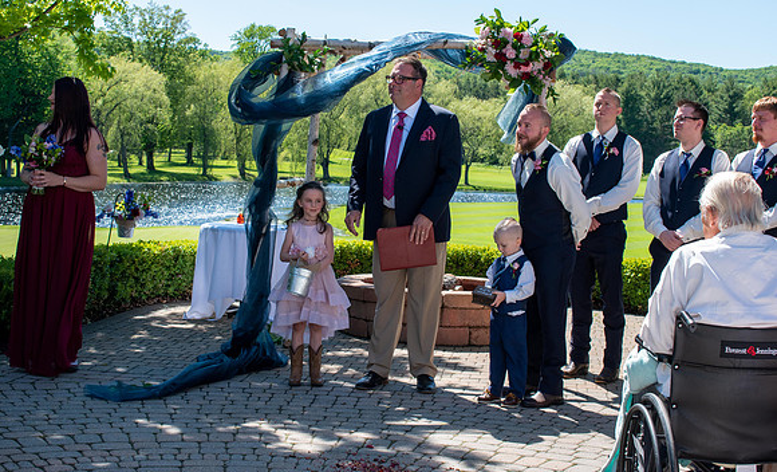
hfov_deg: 35.1
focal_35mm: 59
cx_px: 388
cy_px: 213
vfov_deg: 21.7
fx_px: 1230
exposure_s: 1/320
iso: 200
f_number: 9
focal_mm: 38
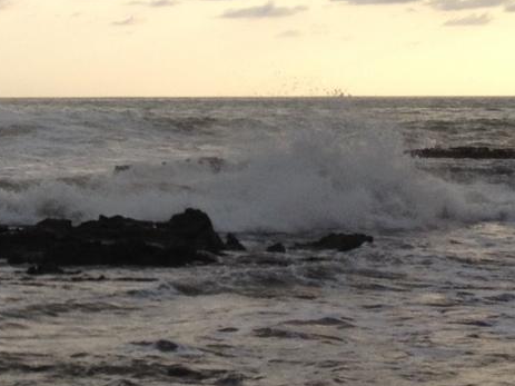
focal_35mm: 121
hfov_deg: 15.7
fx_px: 1800
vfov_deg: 12.2
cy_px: 68
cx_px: -88
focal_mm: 4.28
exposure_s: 1/1104
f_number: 2.4
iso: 50
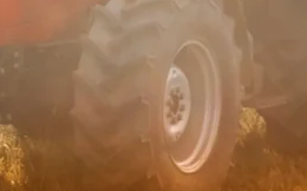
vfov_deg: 5.4
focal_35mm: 241
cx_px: 171
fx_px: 2015
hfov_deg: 8.7
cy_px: 5
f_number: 5.6
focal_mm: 80
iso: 250
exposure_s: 1/400
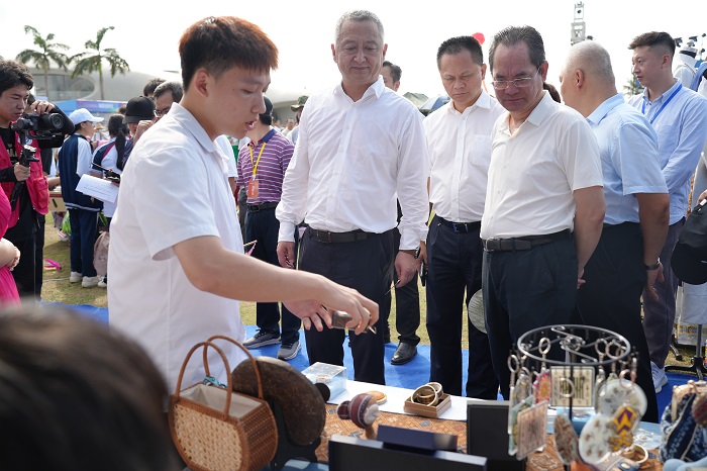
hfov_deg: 57.2
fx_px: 648
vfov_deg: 39.9
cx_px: 354
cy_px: 236
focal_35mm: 33
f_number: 4
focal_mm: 33
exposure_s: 1/250
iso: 100
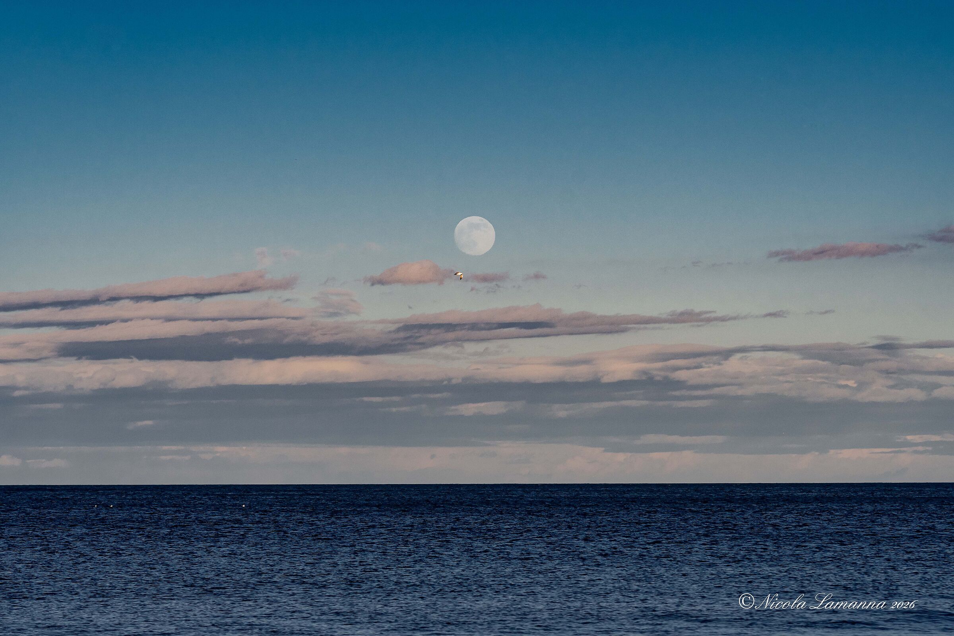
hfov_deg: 13.4
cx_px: 477
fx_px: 4054
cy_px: 318
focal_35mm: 153
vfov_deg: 9.0
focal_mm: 102
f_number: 8
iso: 400
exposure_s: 1/1600
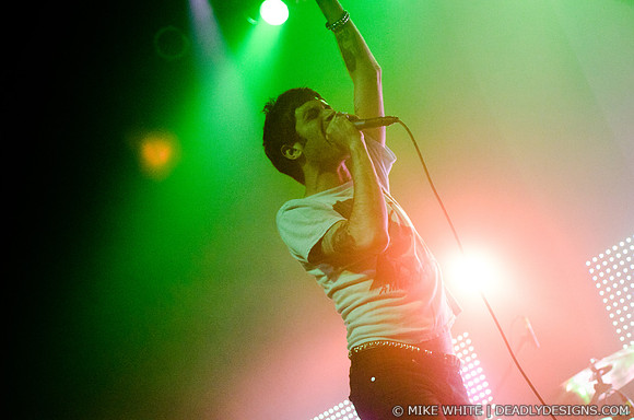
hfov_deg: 30.6
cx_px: 317
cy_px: 210
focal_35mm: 66
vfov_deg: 20.5
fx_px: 1160
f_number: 2.8
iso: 3200
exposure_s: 1/640
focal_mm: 44
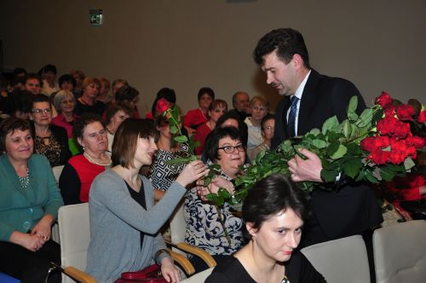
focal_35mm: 51
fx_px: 603
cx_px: 213
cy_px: 142
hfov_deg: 38.9
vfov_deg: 26.4
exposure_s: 1/100
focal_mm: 34
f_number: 5
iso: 400
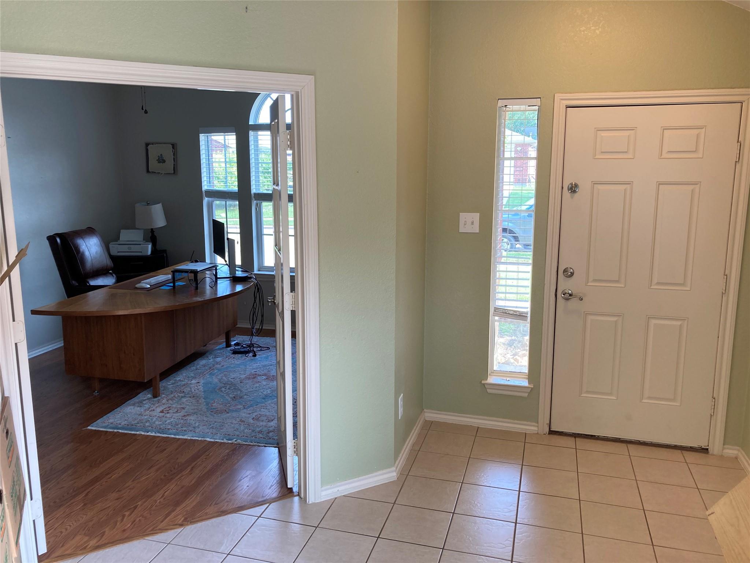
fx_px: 607
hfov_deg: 63.4
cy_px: 282
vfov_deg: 49.7
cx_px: 375
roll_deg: +0.1
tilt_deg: -9.1
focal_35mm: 28
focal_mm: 3.99
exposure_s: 1/120
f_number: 1.8
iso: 80
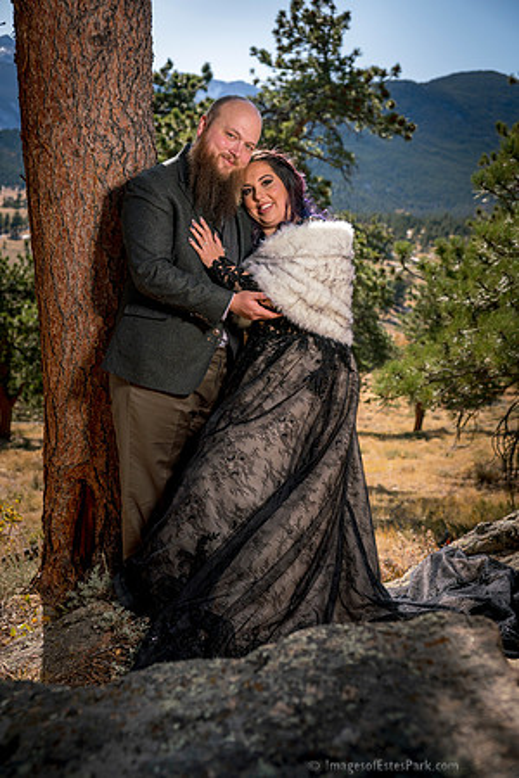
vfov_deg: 48.5
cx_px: 260
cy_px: 389
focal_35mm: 40
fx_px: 865
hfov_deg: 33.4
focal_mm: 40
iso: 200
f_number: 4
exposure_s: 1/1600
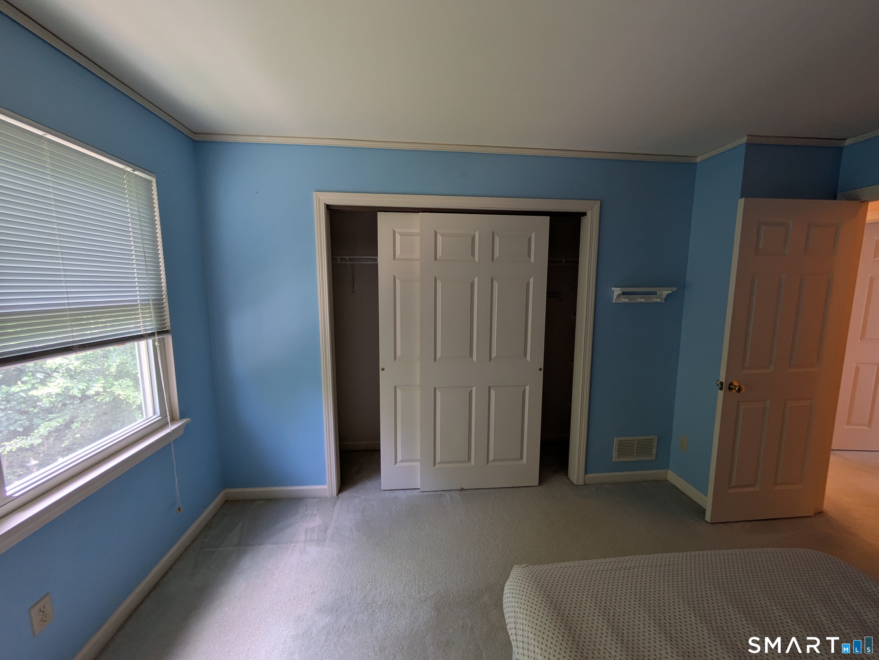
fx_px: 356
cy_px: 330
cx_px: 440
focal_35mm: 14
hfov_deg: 102.0
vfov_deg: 85.7
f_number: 2.2
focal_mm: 1.83
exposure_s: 1/40
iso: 63
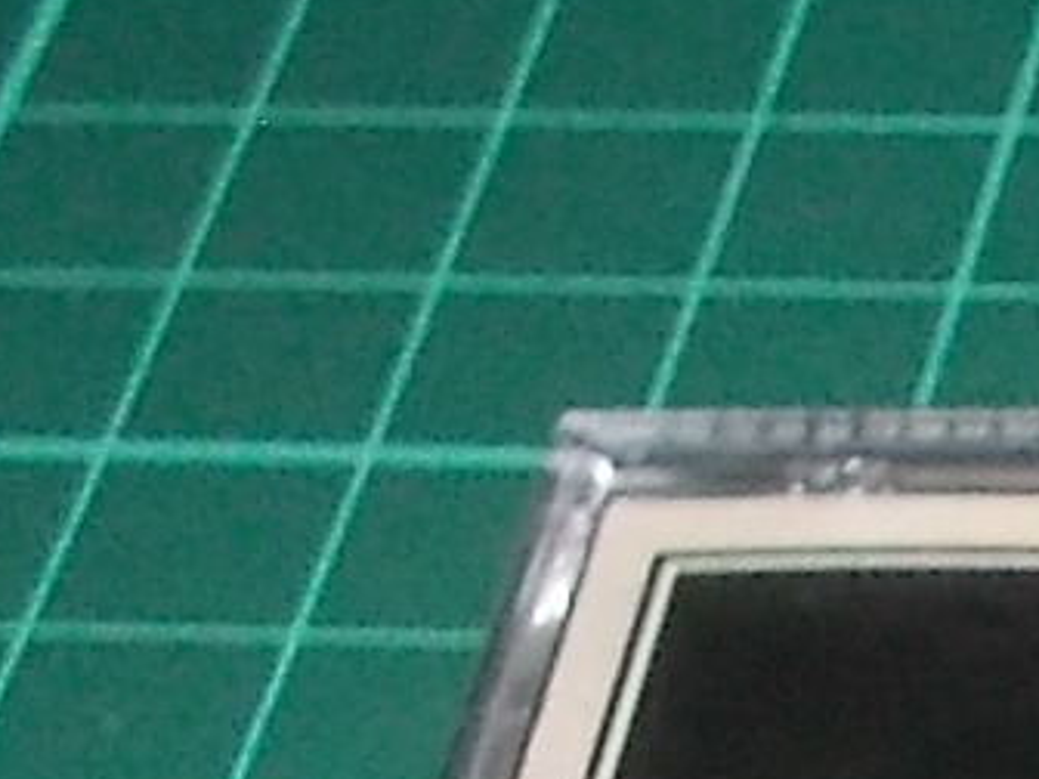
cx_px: 2607
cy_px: 2272
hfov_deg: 9.0
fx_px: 5883
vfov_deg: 6.9
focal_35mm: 196
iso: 200
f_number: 3.3
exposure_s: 1/30
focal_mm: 4.1
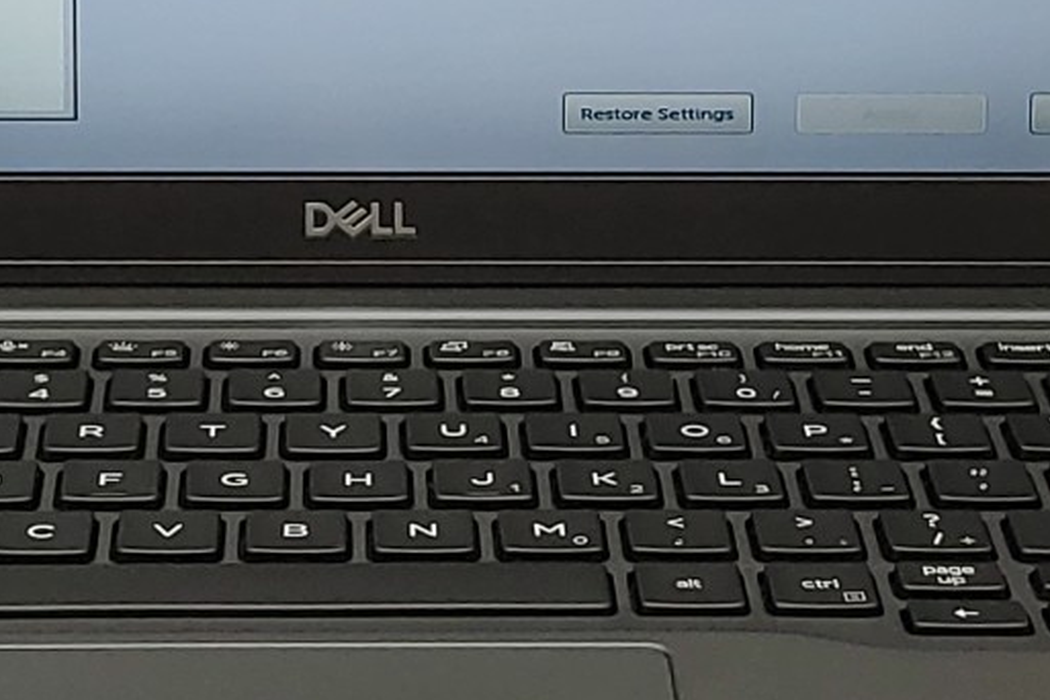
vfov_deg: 9.6
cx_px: 385
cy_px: 78
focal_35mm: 143
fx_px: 4171
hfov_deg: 14.3
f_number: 1.8
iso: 50
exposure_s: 1/120
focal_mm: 4.36
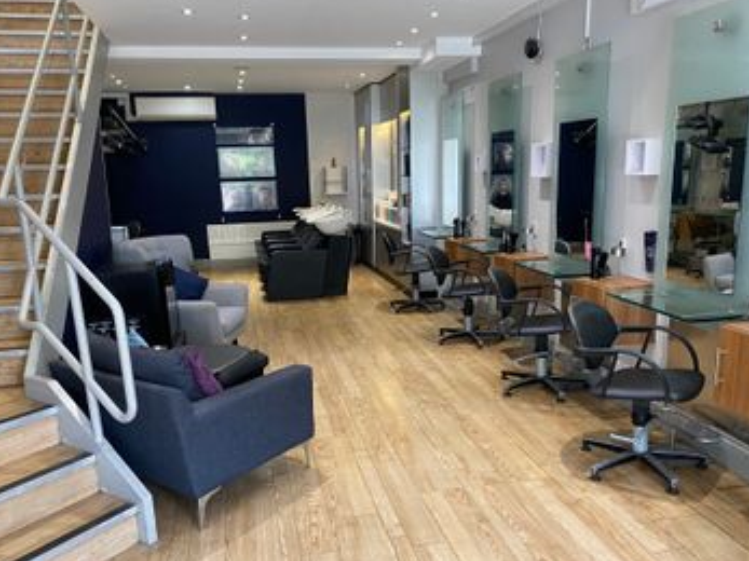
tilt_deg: -11.9
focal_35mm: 30
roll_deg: +2.0
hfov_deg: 60.0
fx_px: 649
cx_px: 371
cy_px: 309
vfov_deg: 46.7
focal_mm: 4.25
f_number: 1.8
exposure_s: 1/50
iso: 160
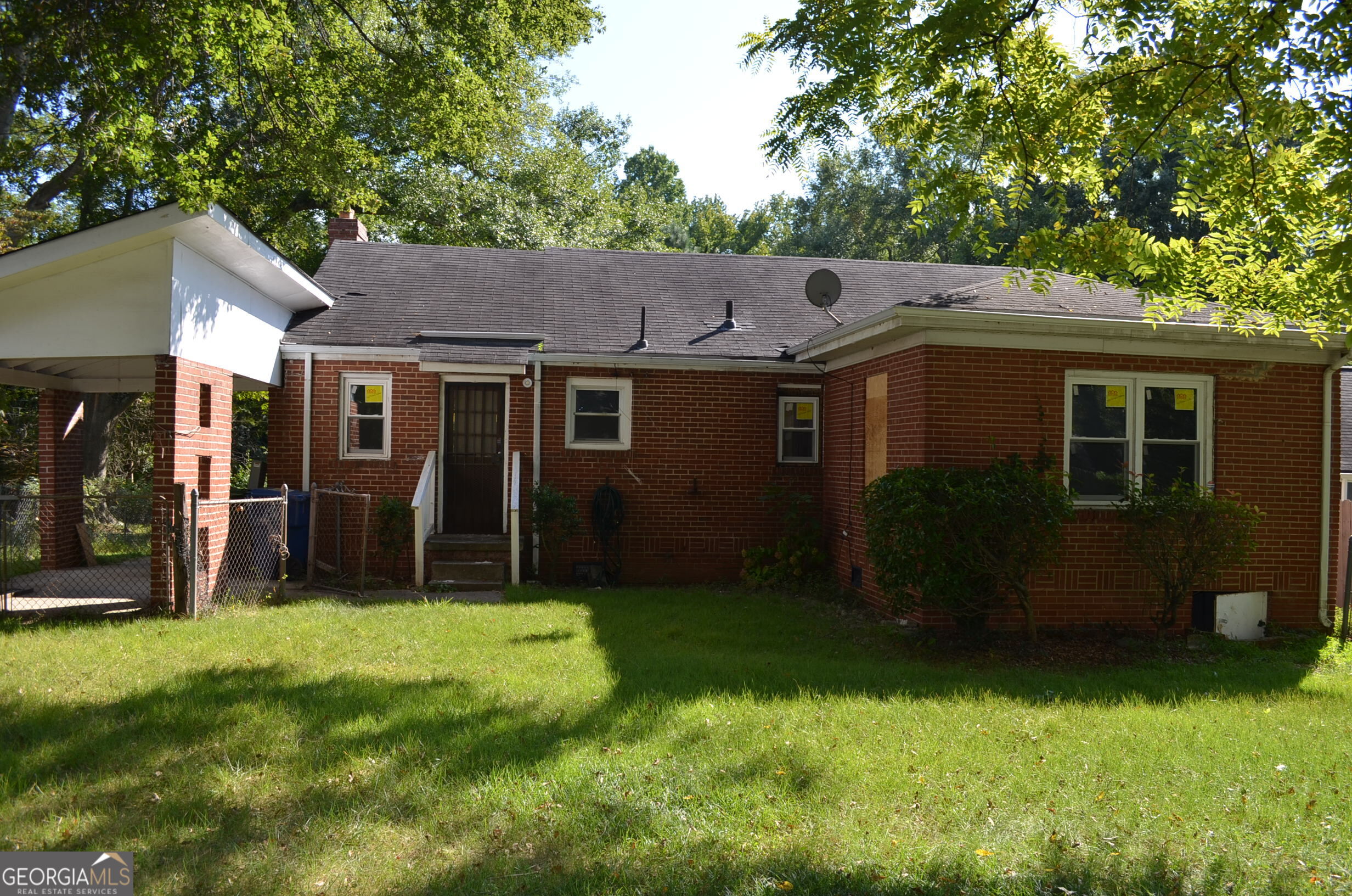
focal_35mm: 27
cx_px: 676
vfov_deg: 47.7
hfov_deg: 67.5
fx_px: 1012
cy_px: 448
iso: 100
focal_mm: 18
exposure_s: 1/200
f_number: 6.3
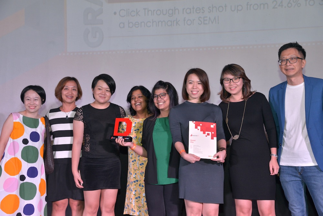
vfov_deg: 24.6
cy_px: 108
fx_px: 494
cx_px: 162
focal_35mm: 55
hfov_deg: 36.2
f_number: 6.3
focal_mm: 55
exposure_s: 1/60
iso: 1000
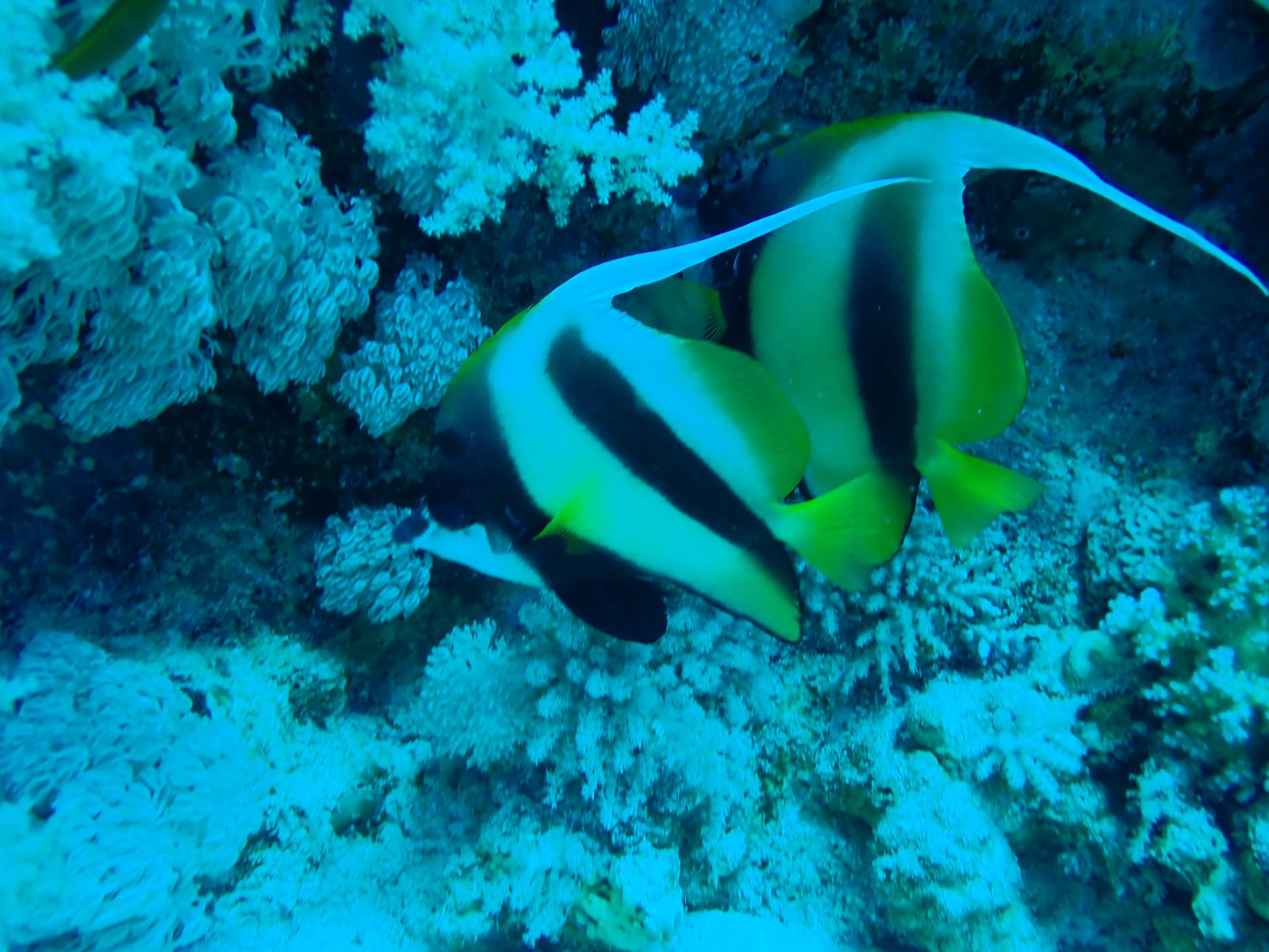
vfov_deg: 39.7
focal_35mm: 36
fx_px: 1320
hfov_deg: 51.4
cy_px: 476
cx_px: 634
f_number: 2.5
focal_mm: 6.37
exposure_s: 1/160
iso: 100
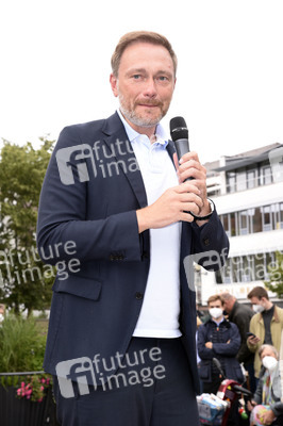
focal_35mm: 75
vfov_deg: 27.0
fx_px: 886
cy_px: 213
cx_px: 142
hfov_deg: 18.2
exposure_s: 1/160
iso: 800
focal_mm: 75
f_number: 9
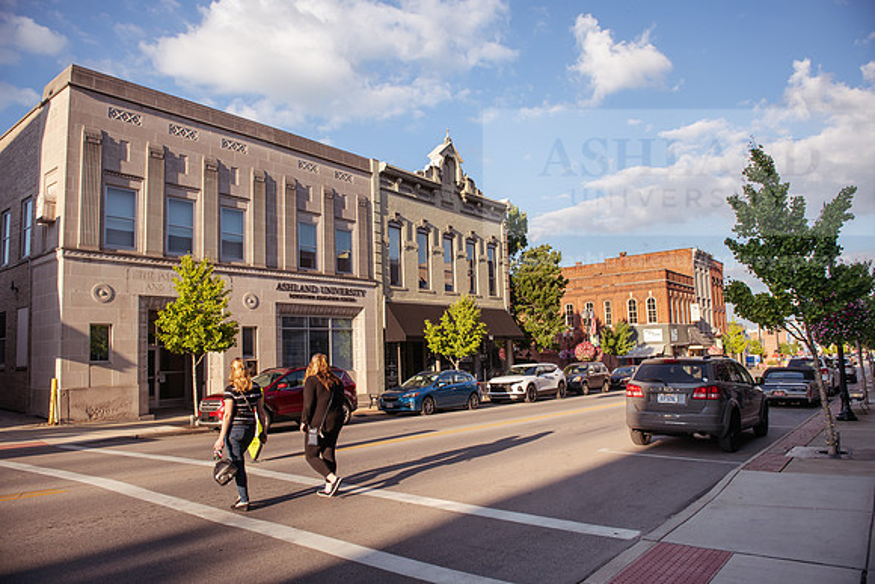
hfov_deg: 73.7
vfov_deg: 53.2
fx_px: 583
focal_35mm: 24
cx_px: 438
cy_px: 292
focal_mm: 24
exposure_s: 1/800
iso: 160
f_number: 4
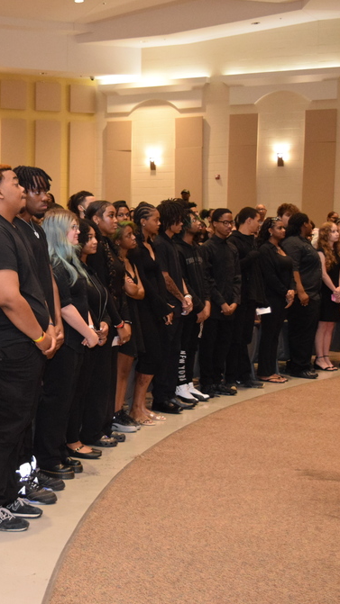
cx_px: -5
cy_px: 299
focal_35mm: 65
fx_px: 1039
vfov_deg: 32.5
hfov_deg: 18.1
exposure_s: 1/60
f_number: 4
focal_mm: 27
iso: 3200
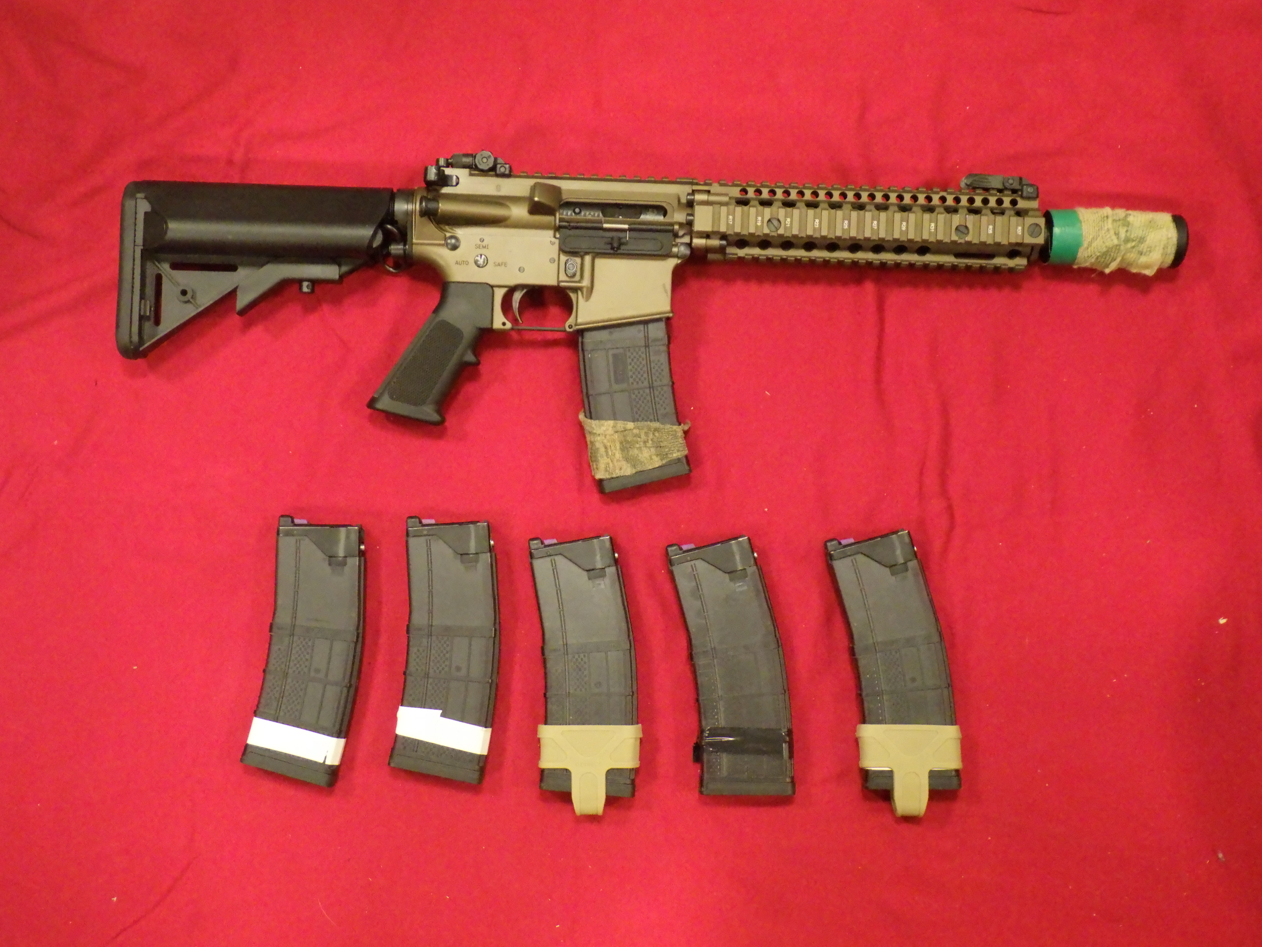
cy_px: 480
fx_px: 1604
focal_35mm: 44
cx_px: 609
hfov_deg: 42.9
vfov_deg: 32.9
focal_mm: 7.5
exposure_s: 1/50
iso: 1600
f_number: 4.2
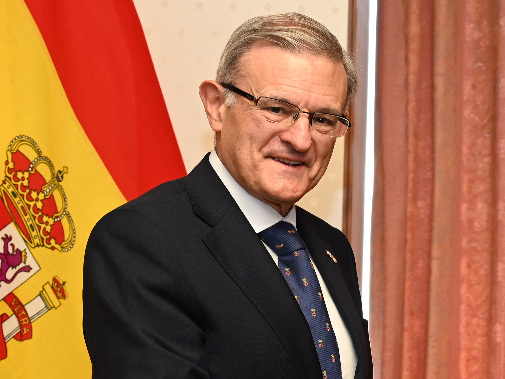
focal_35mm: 115
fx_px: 1678
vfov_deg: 12.9
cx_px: 475
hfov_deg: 16.8
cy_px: 257
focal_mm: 45
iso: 1600
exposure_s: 1/200
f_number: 4
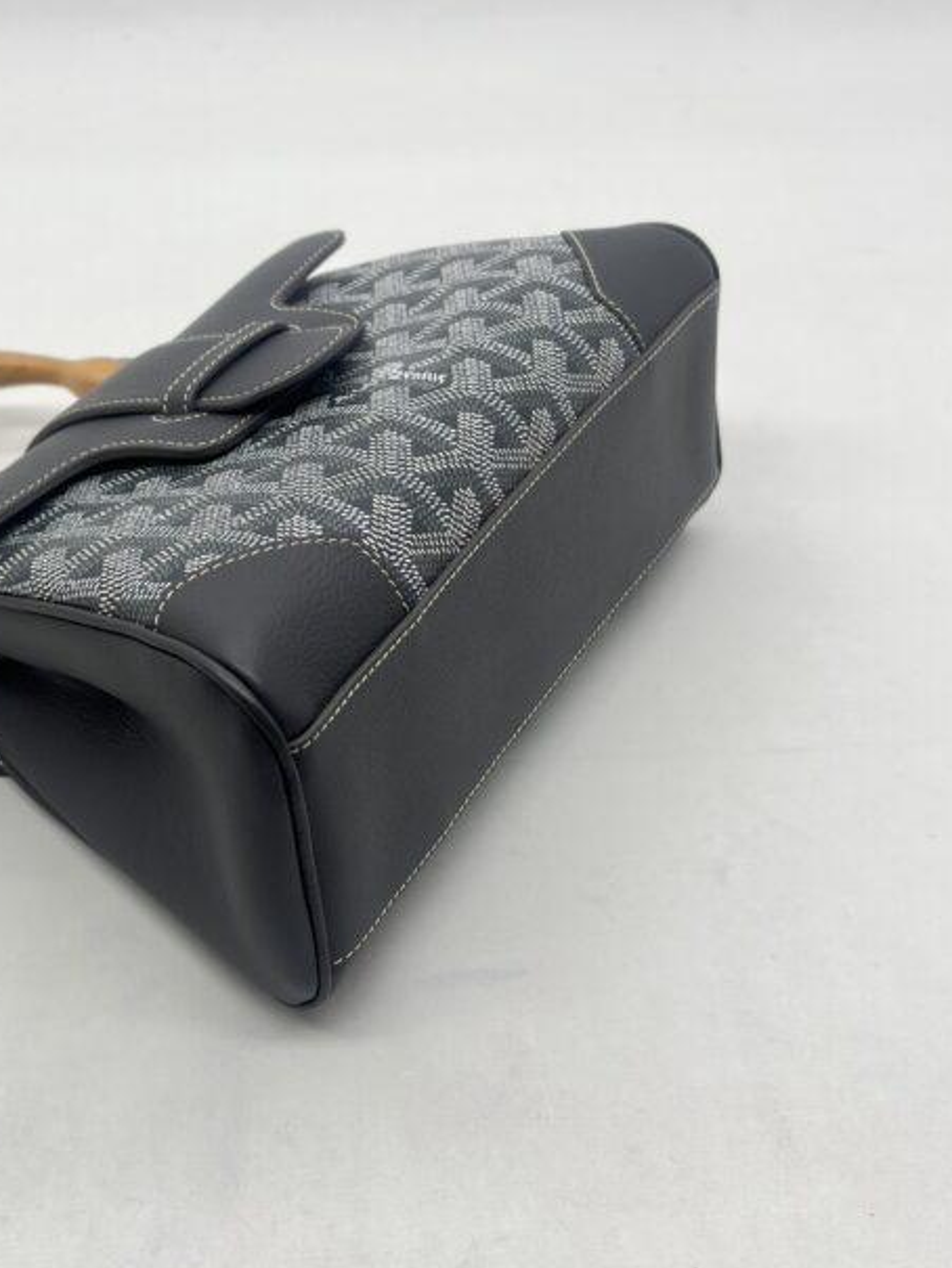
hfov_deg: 32.4
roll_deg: +1.8
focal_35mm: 44
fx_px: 1613
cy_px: 581
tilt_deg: -39.1
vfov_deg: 42.9
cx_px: 271
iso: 40
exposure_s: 1/152
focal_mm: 5.7
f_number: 1.5
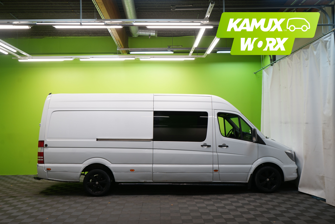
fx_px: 279
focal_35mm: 30
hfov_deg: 61.9
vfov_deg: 43.6
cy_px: 112
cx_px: 168
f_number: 5.6
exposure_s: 1/50
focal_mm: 30
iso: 400
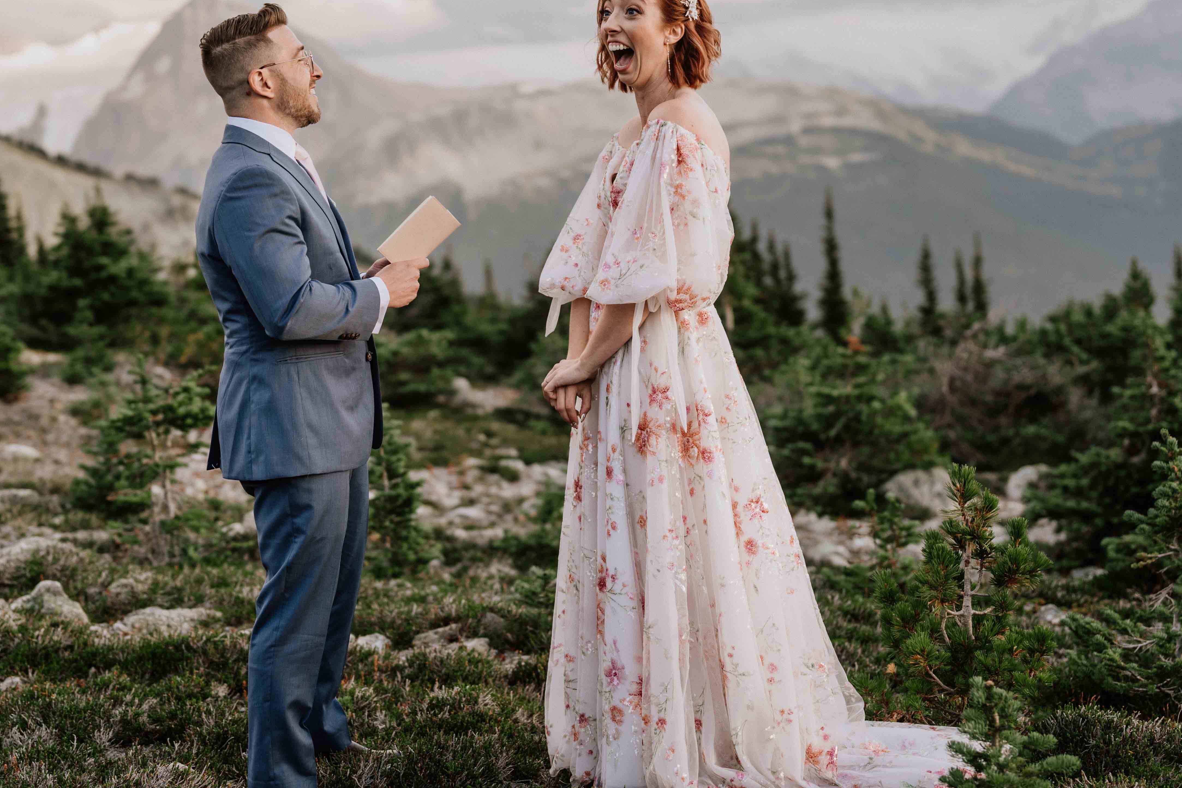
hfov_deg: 28.0
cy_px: 308
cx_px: 513
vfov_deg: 18.9
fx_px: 2364
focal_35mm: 72
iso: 200
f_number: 2.2
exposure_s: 1/400
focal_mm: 52
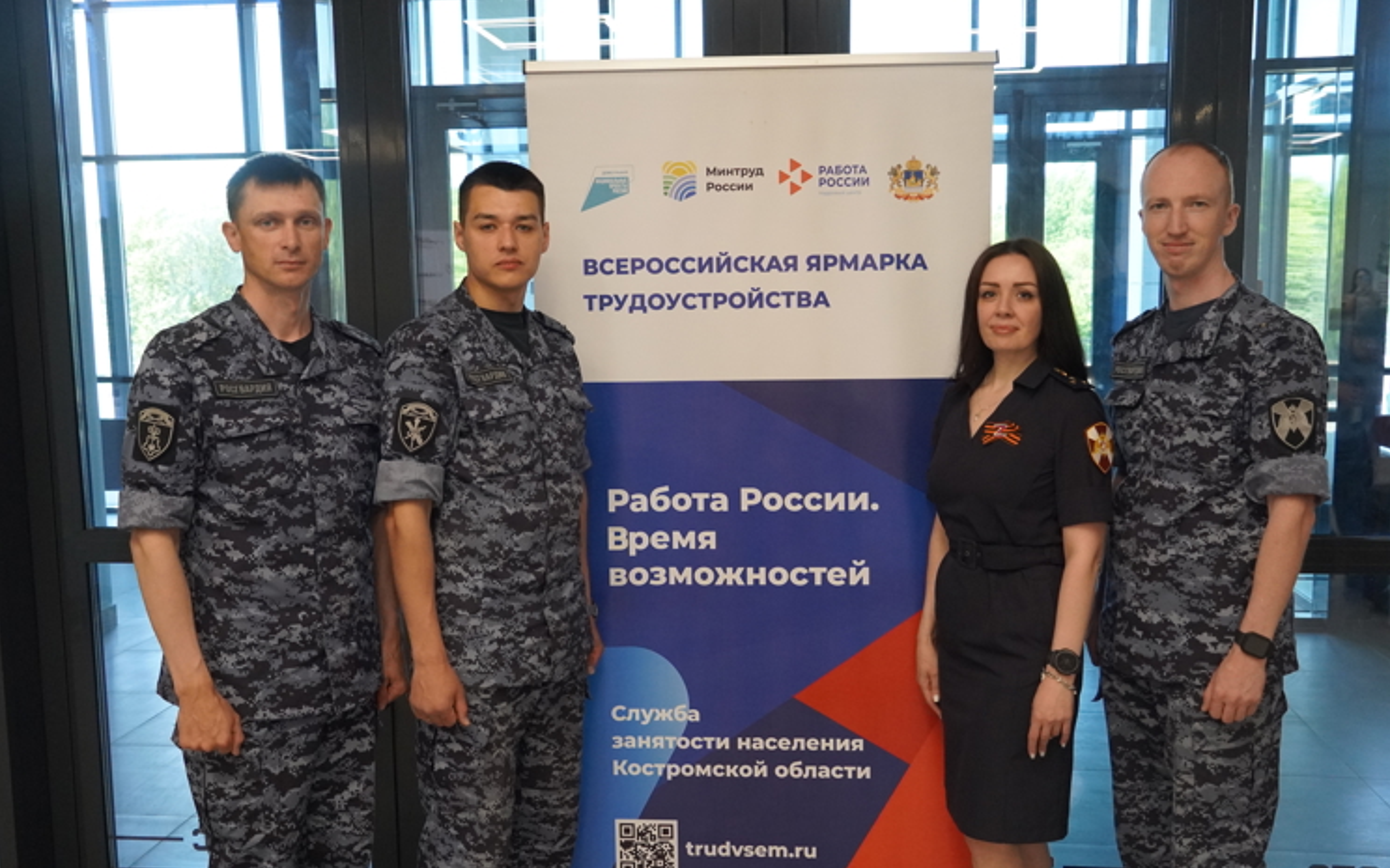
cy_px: 463
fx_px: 1402
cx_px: 697
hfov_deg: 52.7
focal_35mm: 37
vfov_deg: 34.4
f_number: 4
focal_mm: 24
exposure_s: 1/160
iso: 2500
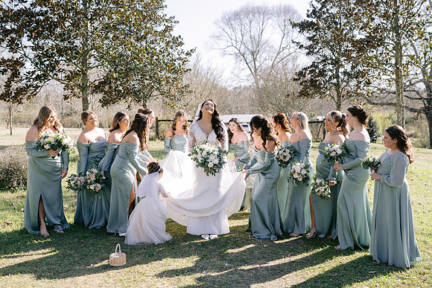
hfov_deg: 50.2
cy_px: 135
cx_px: 210
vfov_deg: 34.7
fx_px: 461
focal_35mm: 38
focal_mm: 35
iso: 100
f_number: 4
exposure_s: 1/250
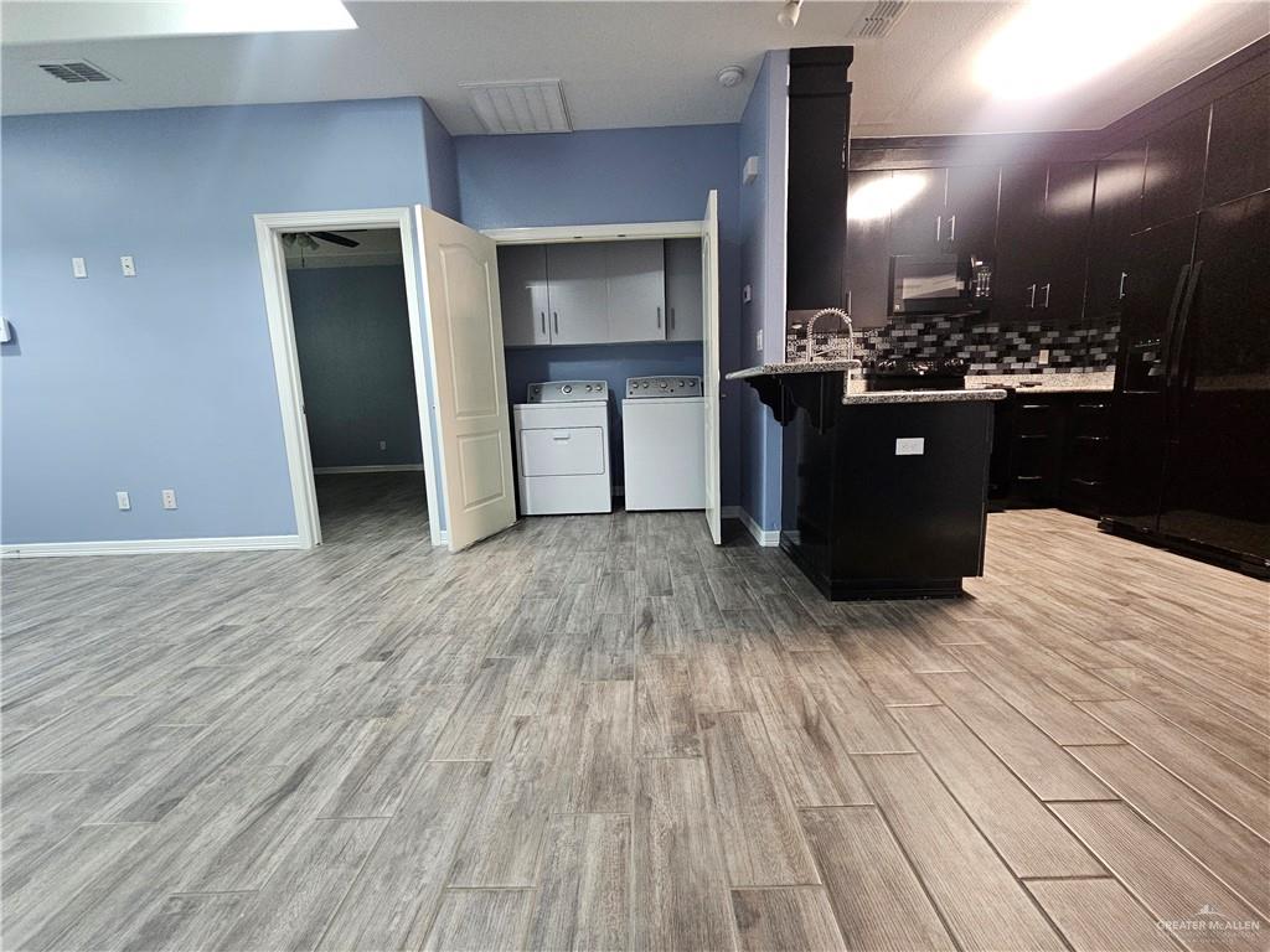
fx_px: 477
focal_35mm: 13
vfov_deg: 89.9
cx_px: 635
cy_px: 476
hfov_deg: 106.2
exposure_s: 1/30
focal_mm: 2.2
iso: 640
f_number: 2.2
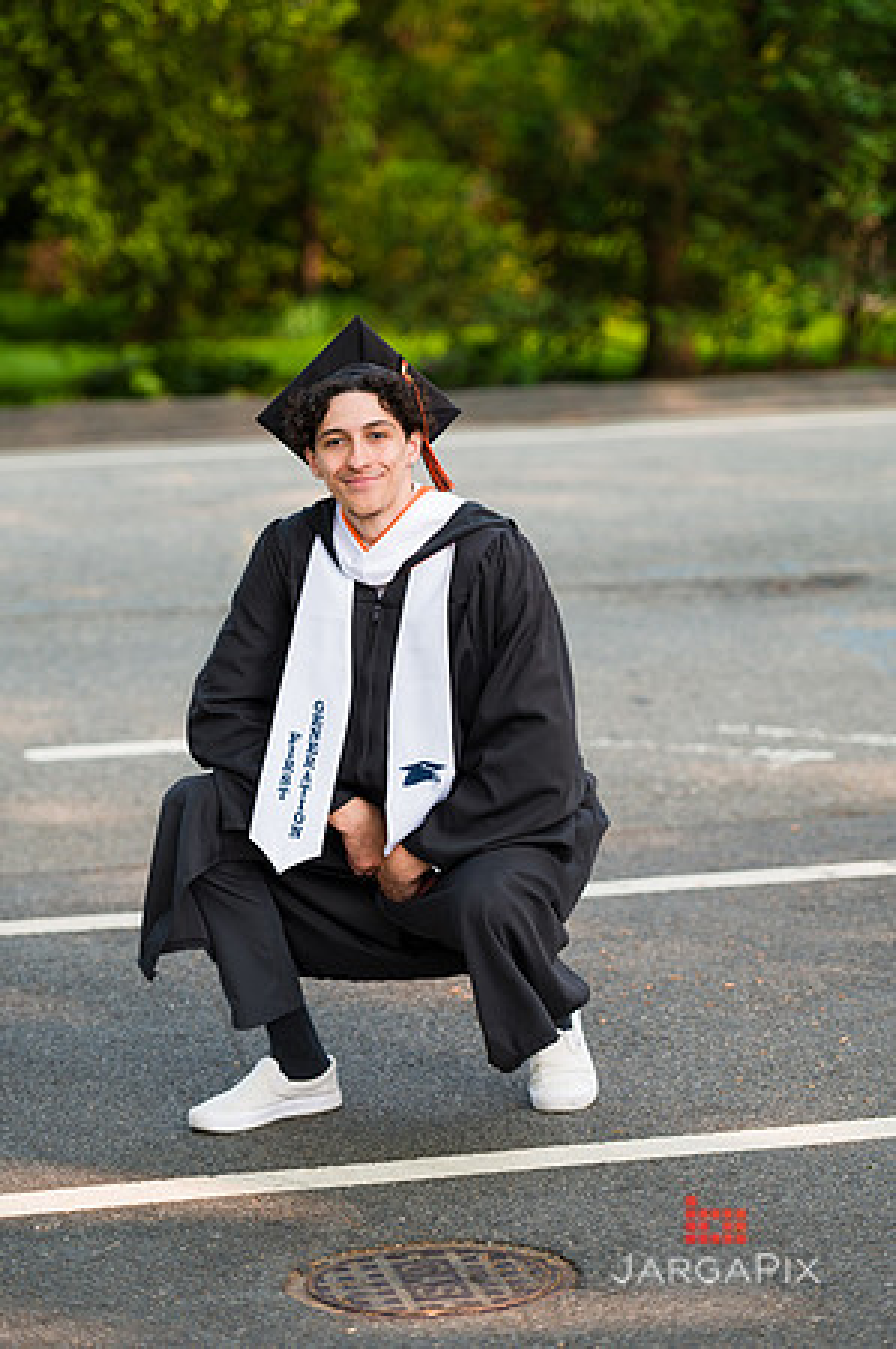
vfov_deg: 17.1
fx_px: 4490
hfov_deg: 11.4
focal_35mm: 120
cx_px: 448
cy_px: 674
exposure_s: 1/640
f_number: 3.2
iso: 200
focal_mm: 120
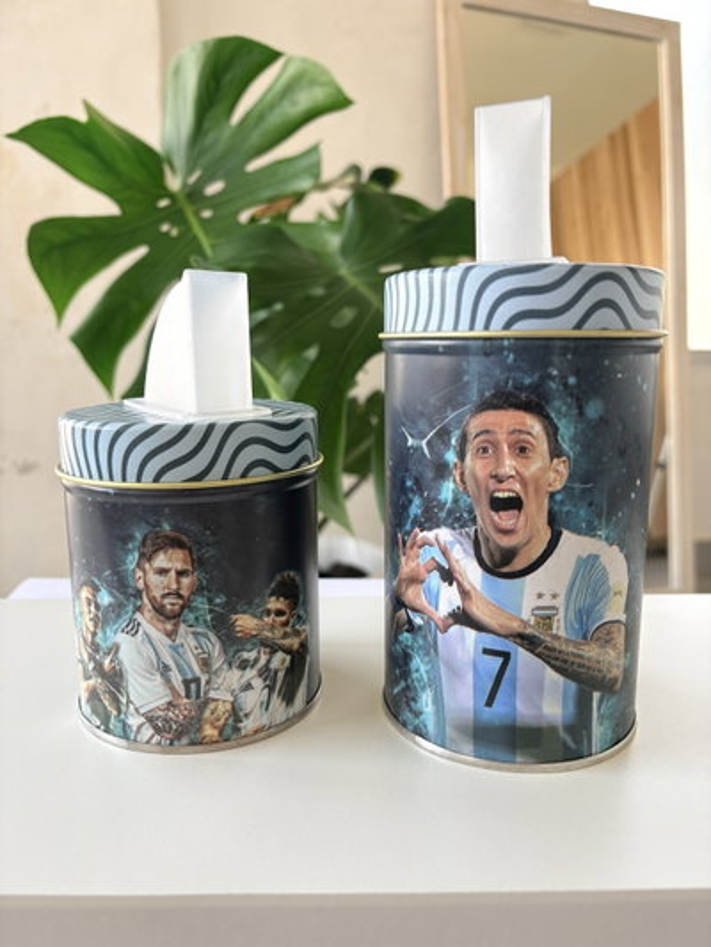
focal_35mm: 26
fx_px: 712
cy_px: 474
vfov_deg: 67.3
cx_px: 356
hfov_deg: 53.1
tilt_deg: -9.9
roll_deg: -0.9
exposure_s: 1/122
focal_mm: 5.96
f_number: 1.6
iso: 80
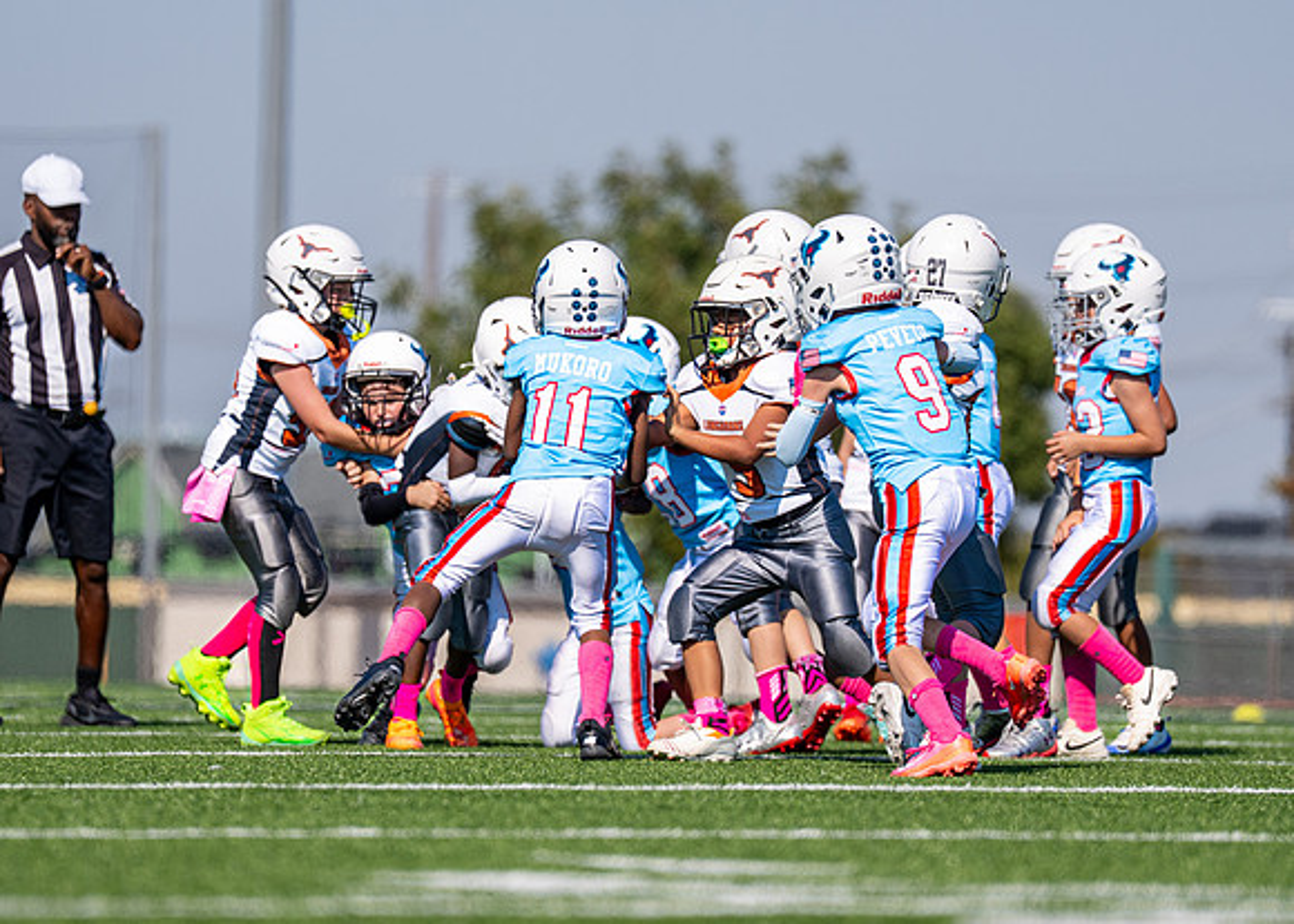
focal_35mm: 338
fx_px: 12427
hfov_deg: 6.0
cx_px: 649
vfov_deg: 4.3
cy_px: 430
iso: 100
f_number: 2.8
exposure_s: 1/3200
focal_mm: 200
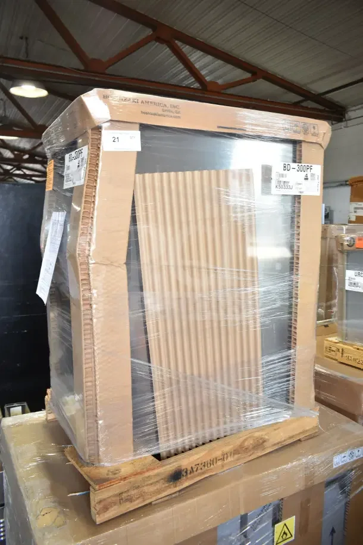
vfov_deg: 67.4
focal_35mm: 27
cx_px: 182
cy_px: 272
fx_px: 408
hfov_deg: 48.0
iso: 200
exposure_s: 1/60
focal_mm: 18
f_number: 4
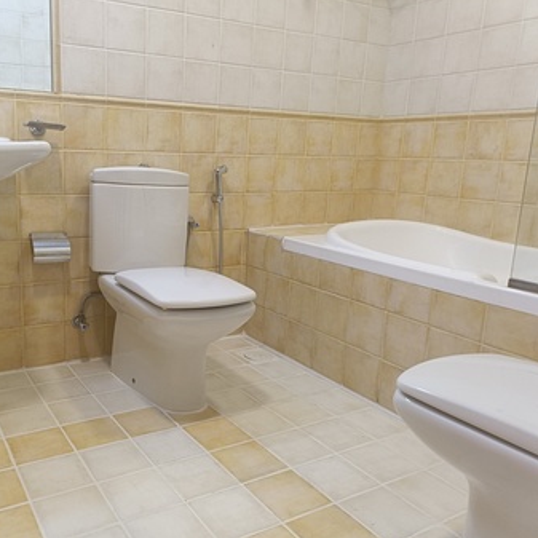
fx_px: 528
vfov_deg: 54.0
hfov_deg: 53.0
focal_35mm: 30
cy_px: 267
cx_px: 181
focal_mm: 4.7
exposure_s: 1/50
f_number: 1.7
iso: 786
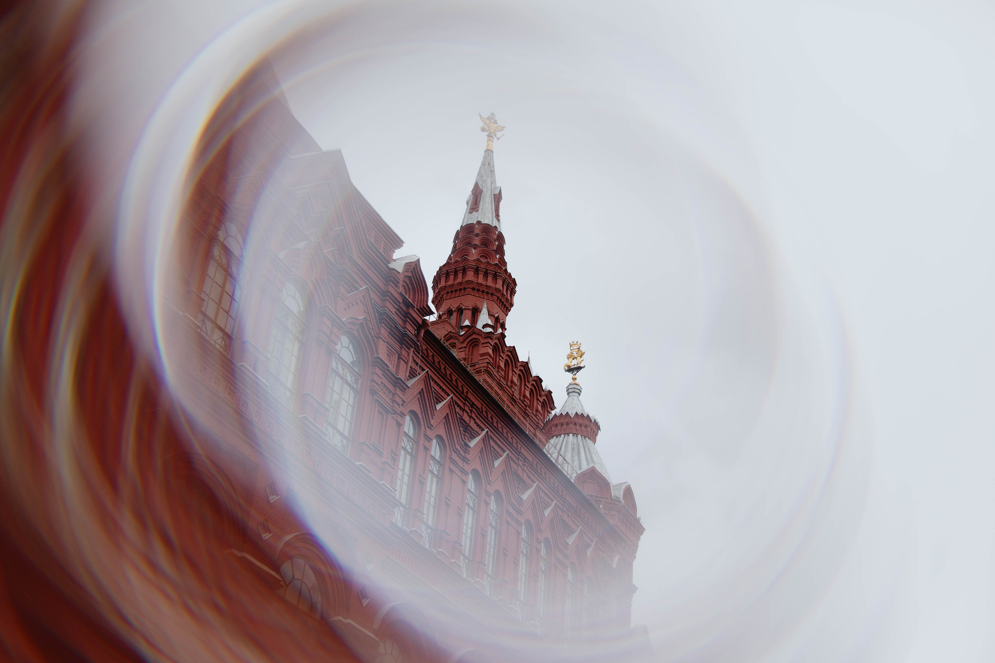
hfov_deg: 47.9
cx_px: 498
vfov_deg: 33.0
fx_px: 1119
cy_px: 332
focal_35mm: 40
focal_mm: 27
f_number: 1.8
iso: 100
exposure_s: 1/2000
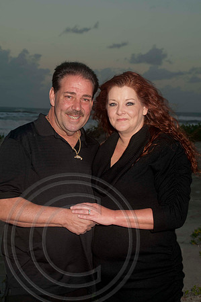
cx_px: 100
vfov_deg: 27.0
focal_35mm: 75
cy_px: 151
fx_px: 630
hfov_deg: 18.1
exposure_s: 1/30
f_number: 8
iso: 100
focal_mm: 50
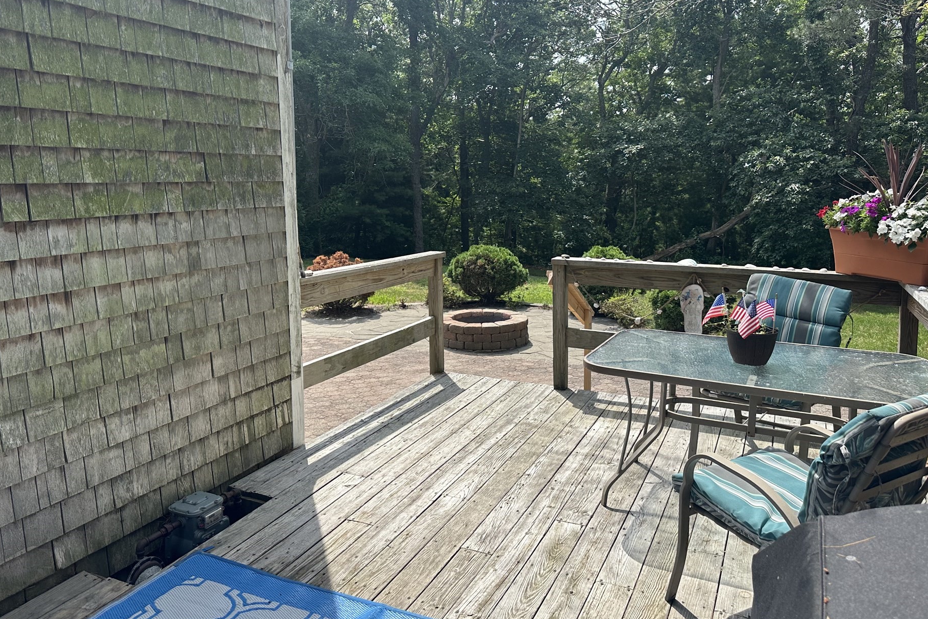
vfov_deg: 46.3
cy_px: 279
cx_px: 444
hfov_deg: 65.5
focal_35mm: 28
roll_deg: +0.8
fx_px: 722
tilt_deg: -7.0
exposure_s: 1/2469
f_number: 1.78
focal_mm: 6.86
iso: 80
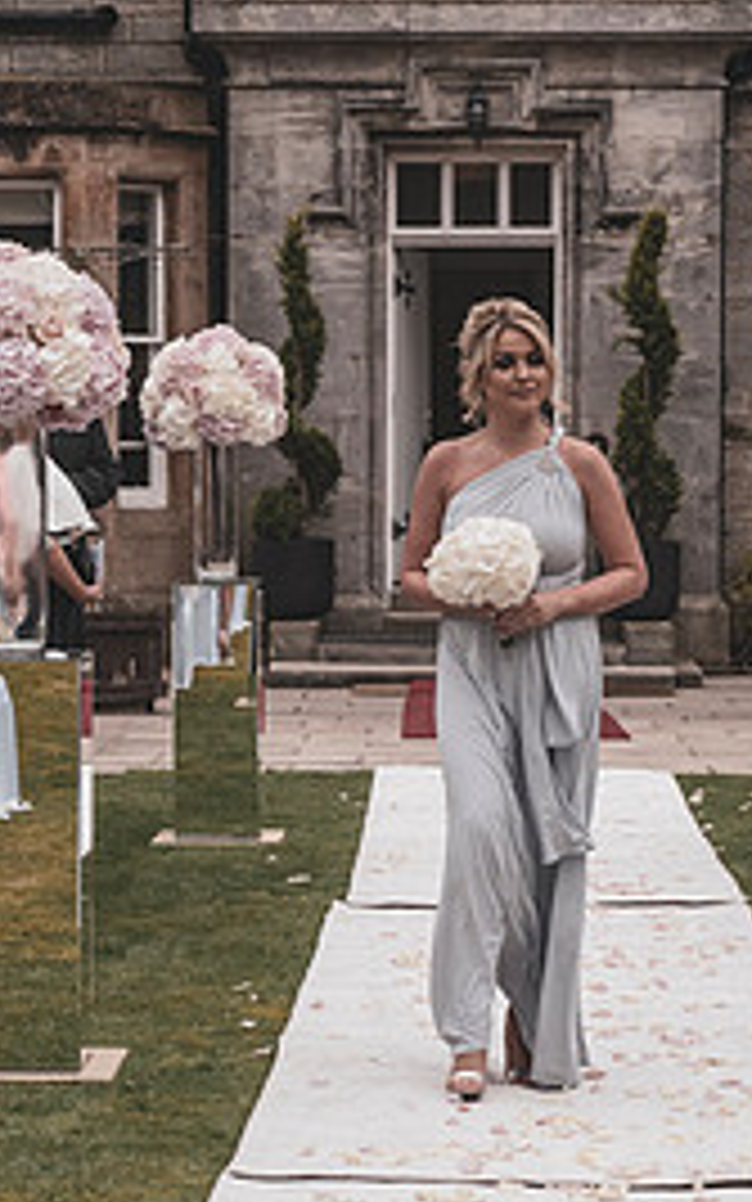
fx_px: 4392
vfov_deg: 15.6
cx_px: 350
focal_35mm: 134
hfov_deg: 9.8
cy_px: 543
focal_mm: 52
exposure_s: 1/1600
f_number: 5.6
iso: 500
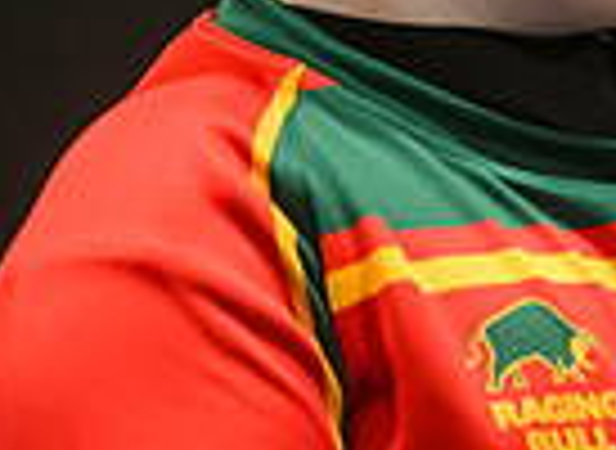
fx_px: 13325
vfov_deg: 1.9
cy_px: -58
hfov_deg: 2.6
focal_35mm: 756
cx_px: 1427
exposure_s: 1/160
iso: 4000
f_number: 3.2
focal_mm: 165
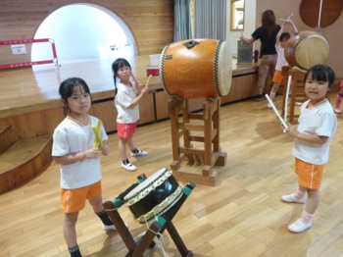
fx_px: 277
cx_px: 172
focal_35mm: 28
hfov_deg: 63.5
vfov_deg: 49.7
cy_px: 128
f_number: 3.3
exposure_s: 1/20
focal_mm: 4.9
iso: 800
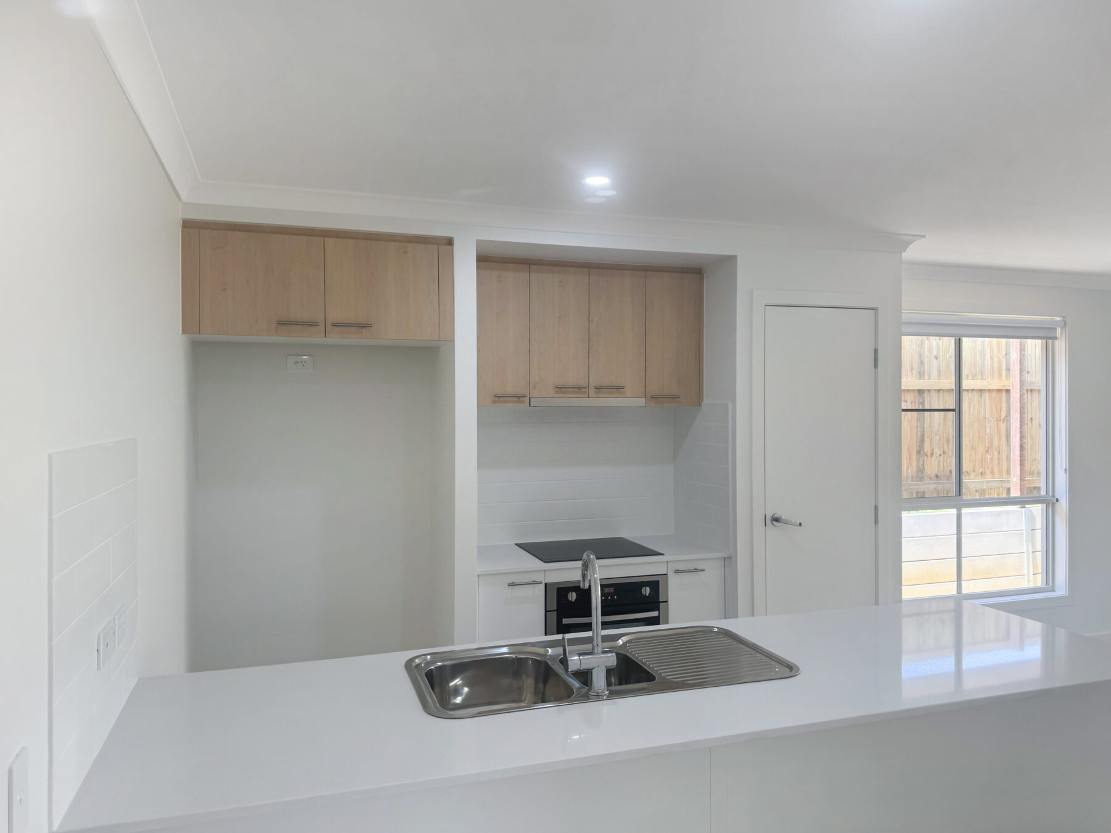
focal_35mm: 24
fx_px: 770
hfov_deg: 71.6
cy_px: 416
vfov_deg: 56.8
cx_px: 556
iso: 64
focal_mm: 6.76
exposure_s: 1/150
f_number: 1.78
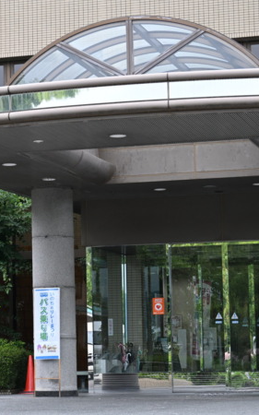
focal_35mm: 119
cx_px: 22
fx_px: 1345
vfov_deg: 17.5
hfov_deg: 10.9
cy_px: 210
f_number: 5.6
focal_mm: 50
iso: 200
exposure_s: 1/250
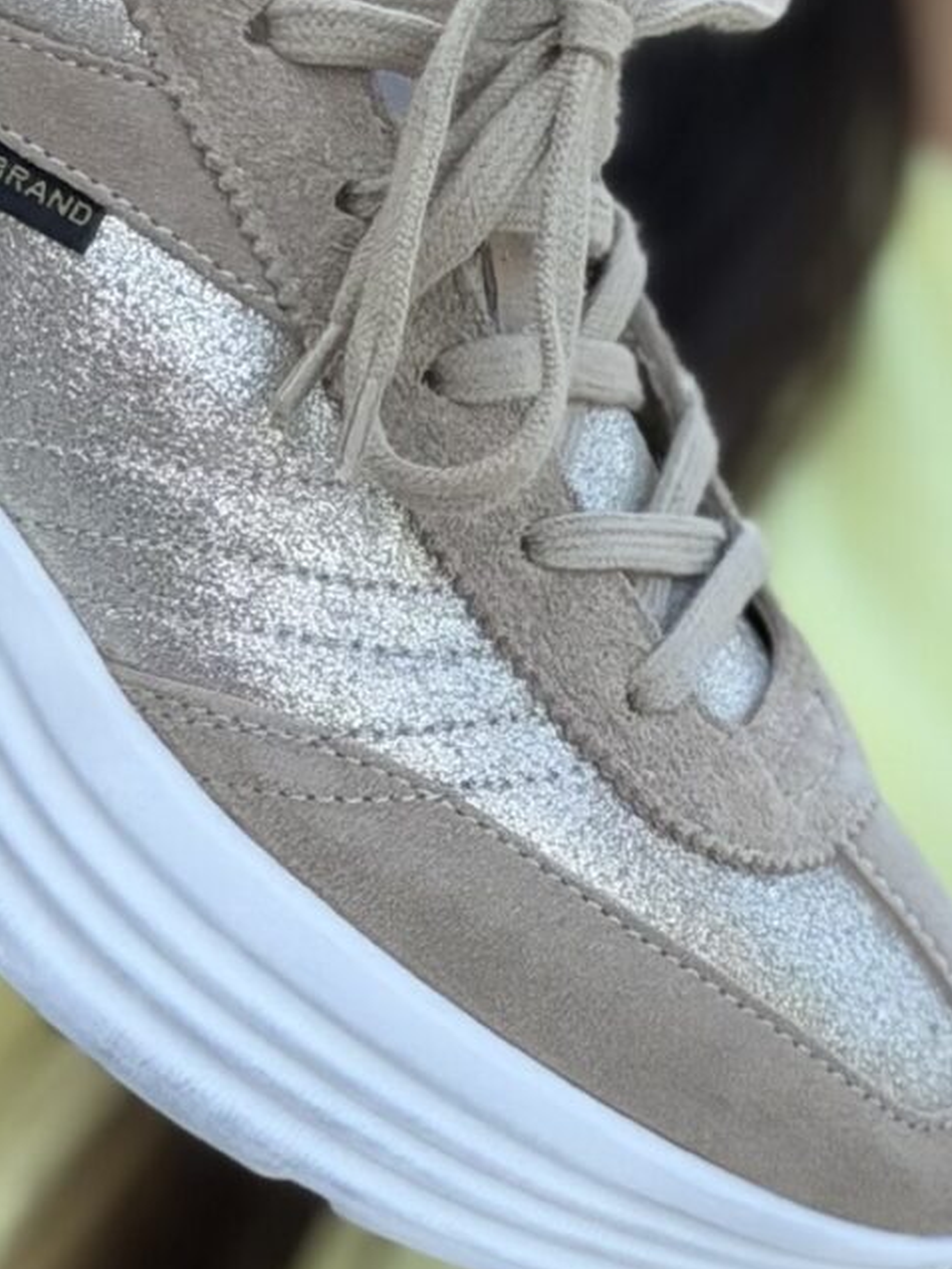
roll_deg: -18.9
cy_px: 643
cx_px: 601
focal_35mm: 193
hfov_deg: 7.7
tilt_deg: -8.7
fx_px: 7075
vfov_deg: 10.2
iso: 64
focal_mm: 6.76
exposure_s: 1/975
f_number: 1.78
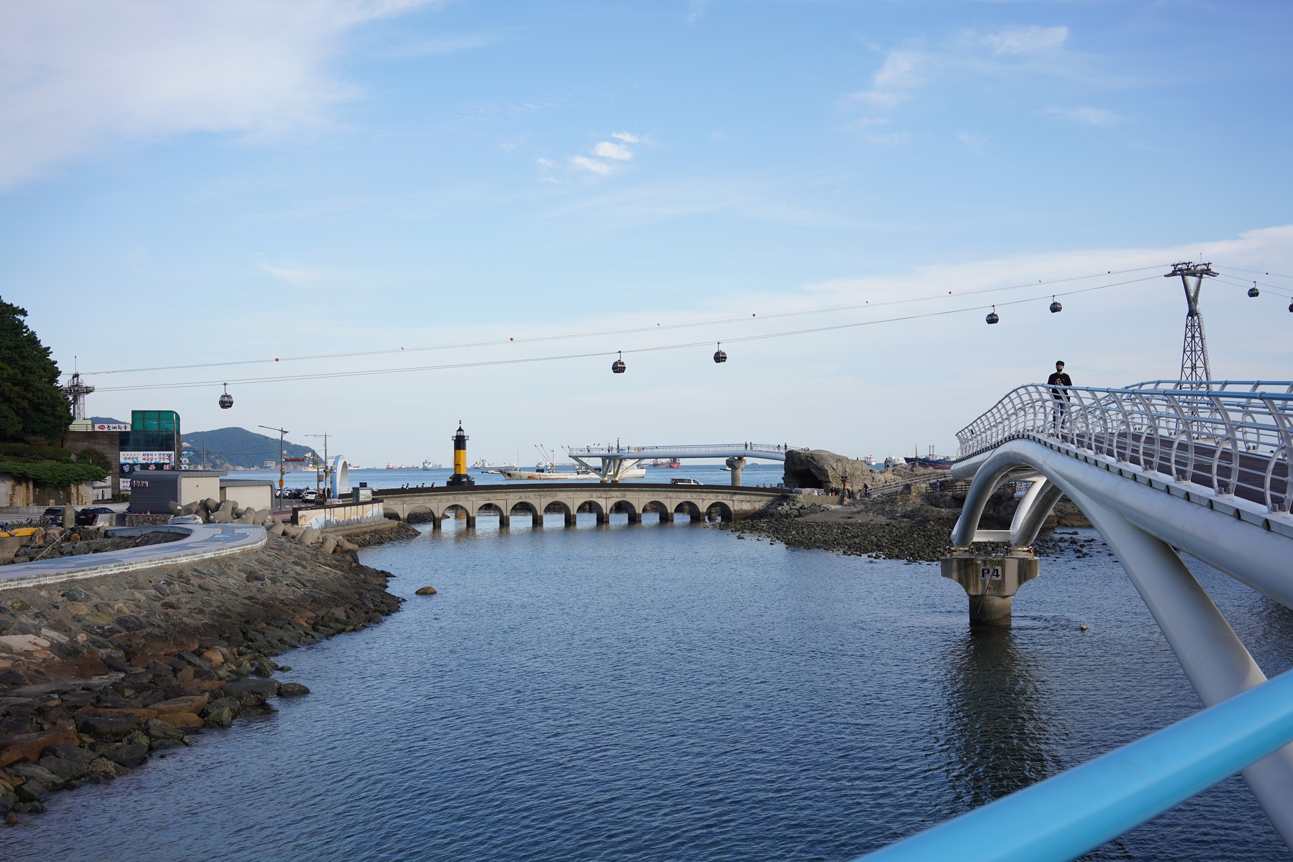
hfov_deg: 54.4
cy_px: 431
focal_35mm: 35
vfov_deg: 37.9
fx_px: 1257
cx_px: 646
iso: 100
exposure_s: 1/160
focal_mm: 35
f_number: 8
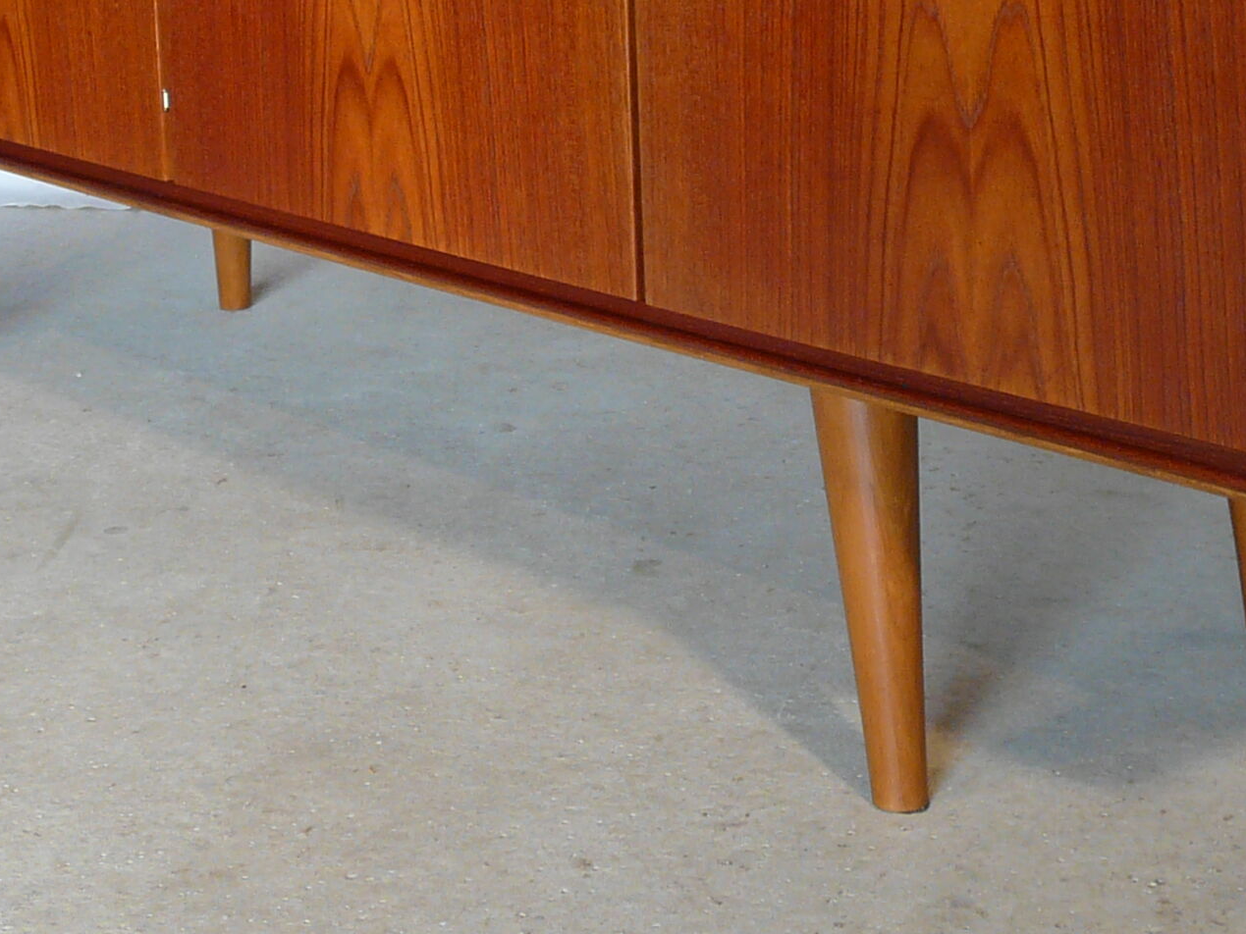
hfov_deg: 27.0
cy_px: 16
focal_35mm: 72
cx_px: 761
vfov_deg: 19.9
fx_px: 2592
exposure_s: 1/40
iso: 100
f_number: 2.8
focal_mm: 4.6
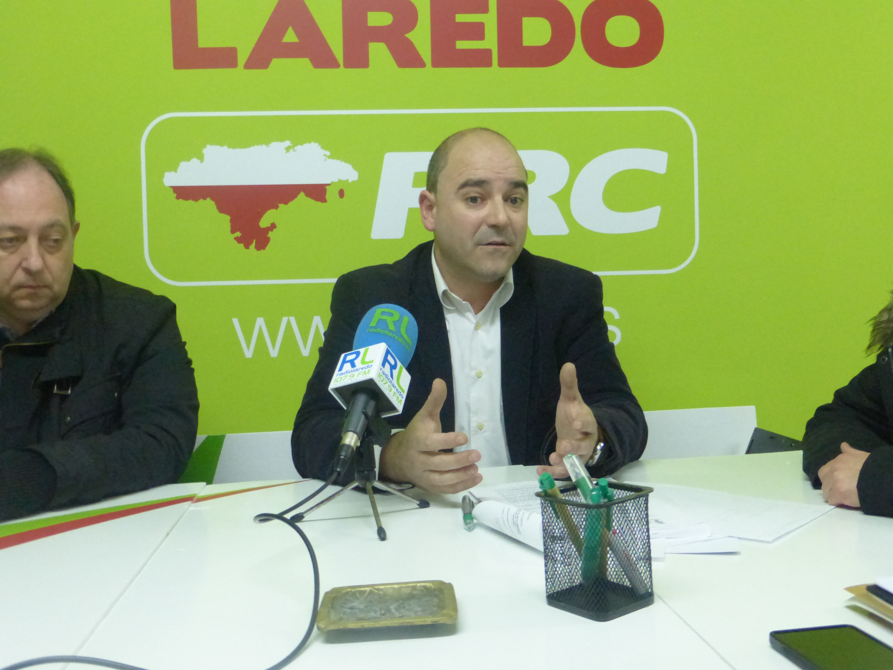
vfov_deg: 40.7
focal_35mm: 35
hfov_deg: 52.6
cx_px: 446
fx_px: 903
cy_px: 335
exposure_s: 1/40
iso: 800
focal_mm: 6.1
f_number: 3.7
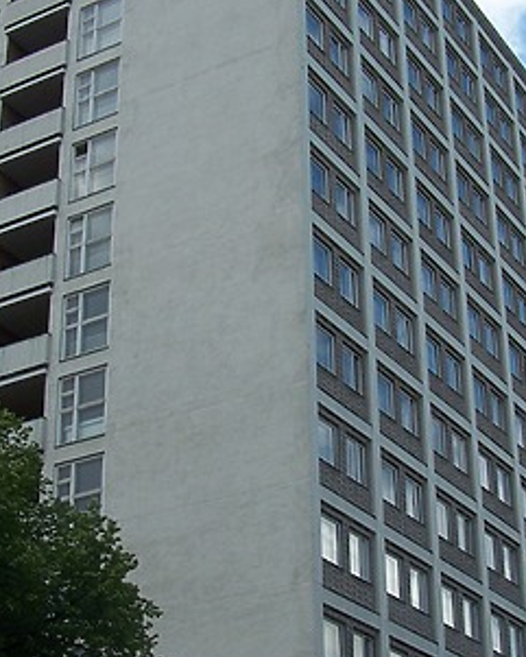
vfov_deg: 25.7
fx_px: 1439
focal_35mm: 74
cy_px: 399
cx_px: 295
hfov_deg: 20.7
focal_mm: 6.3
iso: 80
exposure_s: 1/500
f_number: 4
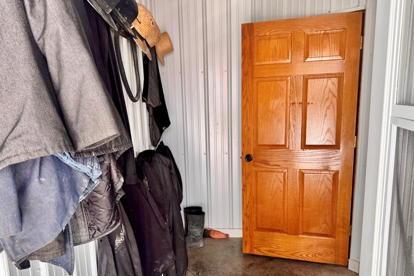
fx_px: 356
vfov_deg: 42.0
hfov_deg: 60.2
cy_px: 175
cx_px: 195
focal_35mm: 31
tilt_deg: -12.4
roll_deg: +2.1
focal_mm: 6.76
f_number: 1.78
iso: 250
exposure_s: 1/60
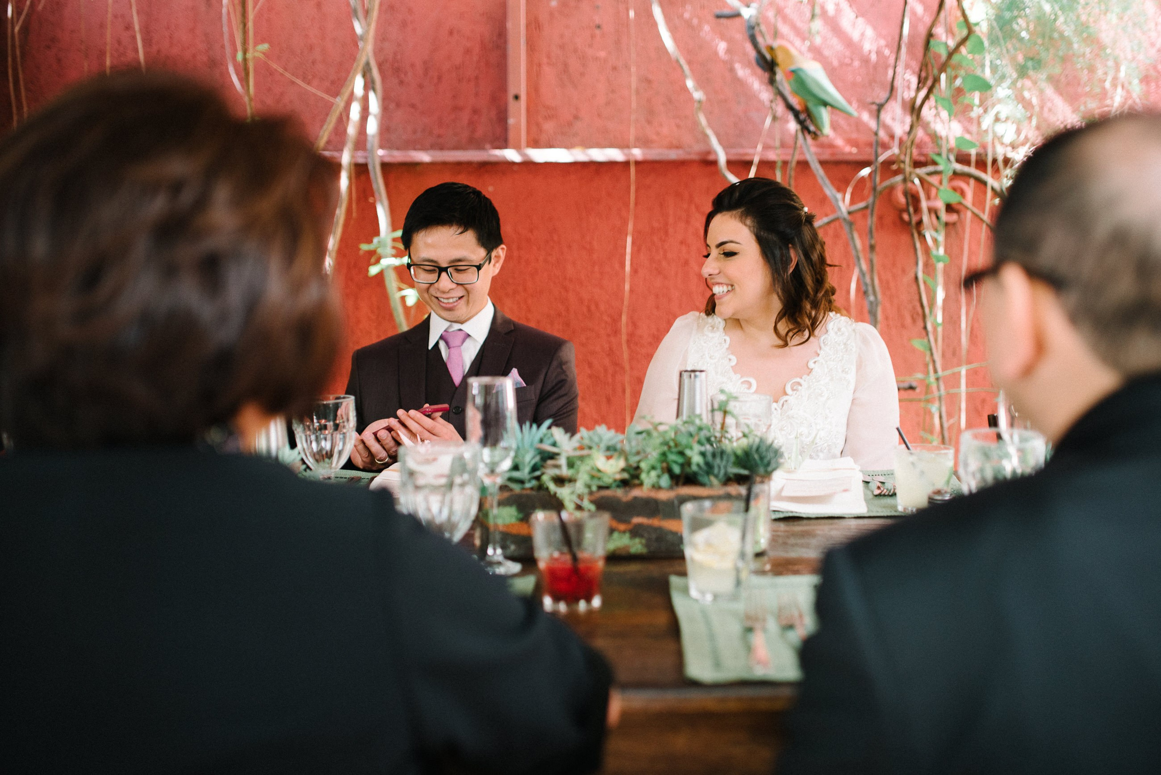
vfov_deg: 35.6
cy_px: 361
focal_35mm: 37
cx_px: 620
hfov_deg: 51.4
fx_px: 1206
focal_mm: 35
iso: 200
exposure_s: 1/60
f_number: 1.8
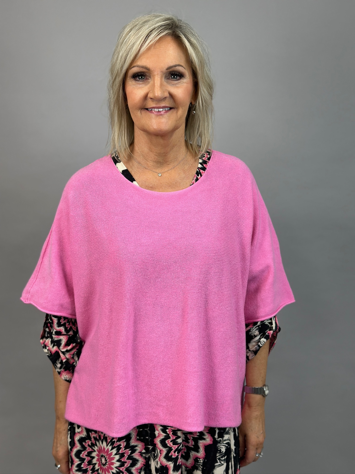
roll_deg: -2.3
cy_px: 237
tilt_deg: -11.6
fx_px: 656
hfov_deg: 30.3
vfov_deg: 39.7
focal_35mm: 48
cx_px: 178
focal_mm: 6.86
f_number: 1.78
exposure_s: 1/100
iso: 80
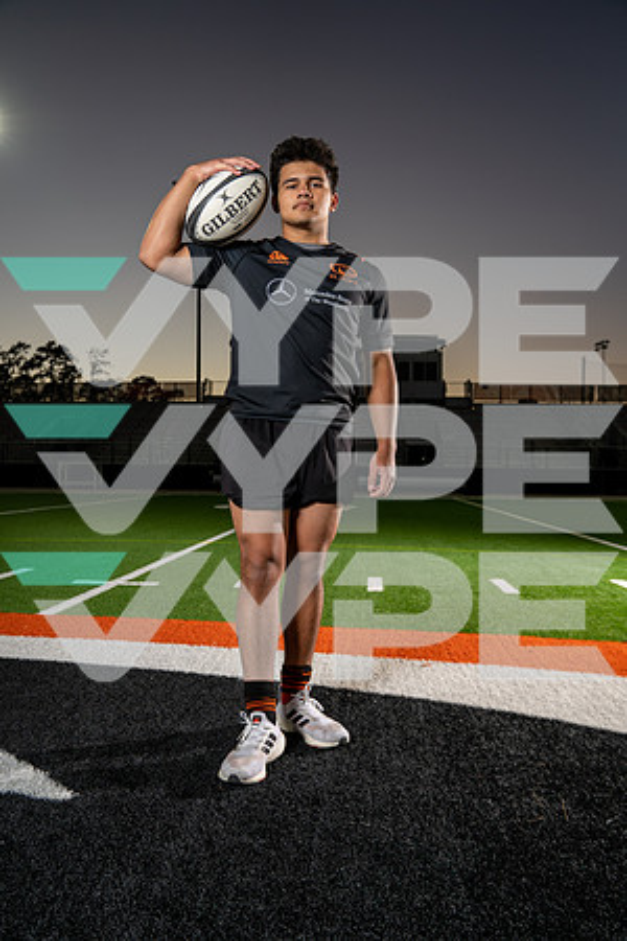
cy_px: 470
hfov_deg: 47.9
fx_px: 705
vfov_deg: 67.4
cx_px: 314
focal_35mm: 27
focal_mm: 27
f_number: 4.5
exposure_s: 1/250
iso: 160
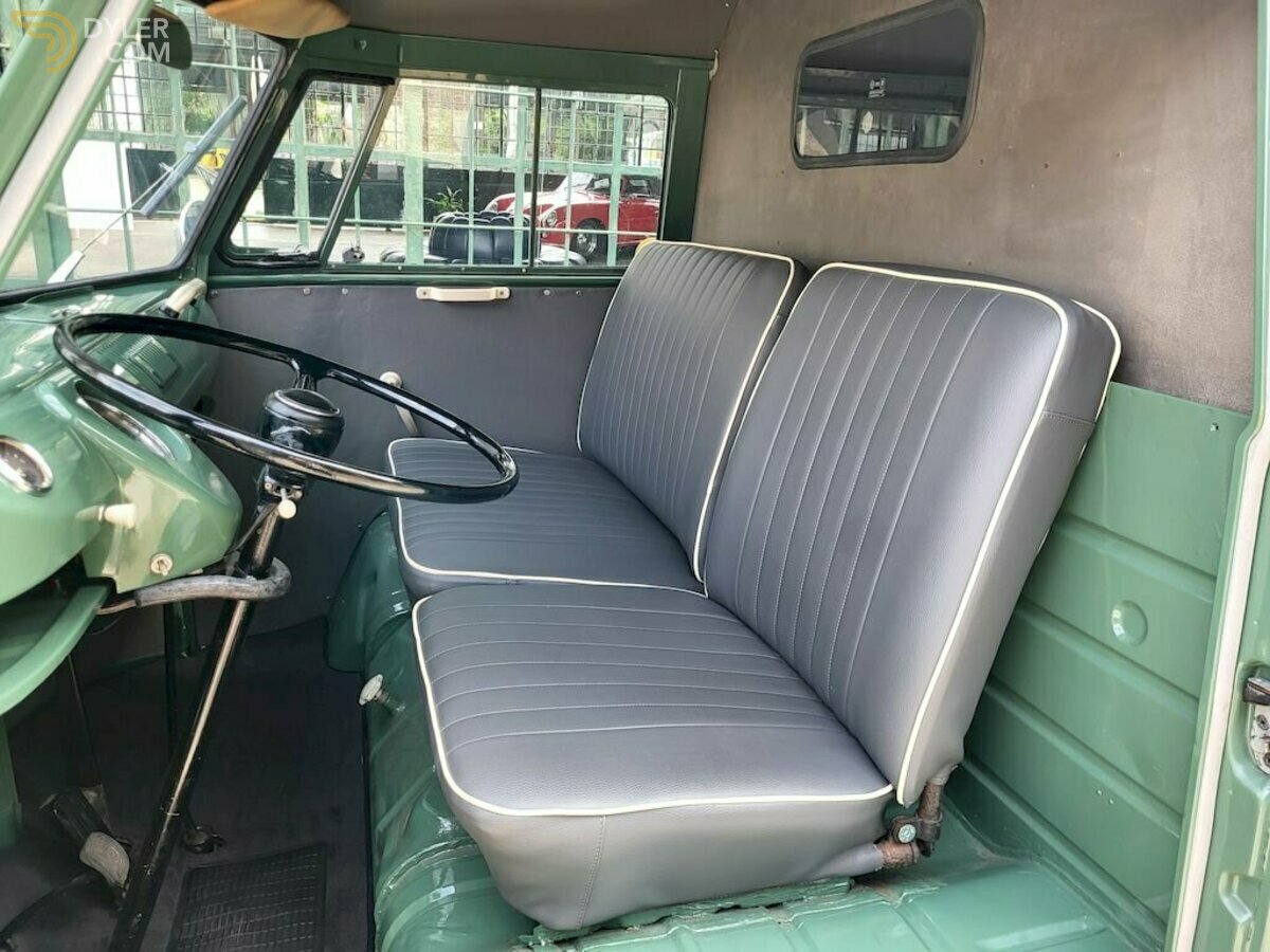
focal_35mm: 26
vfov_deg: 53.1
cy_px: 476
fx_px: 954
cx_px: 635
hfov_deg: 67.3
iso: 64
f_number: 1.8
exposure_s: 1/100
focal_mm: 5.4
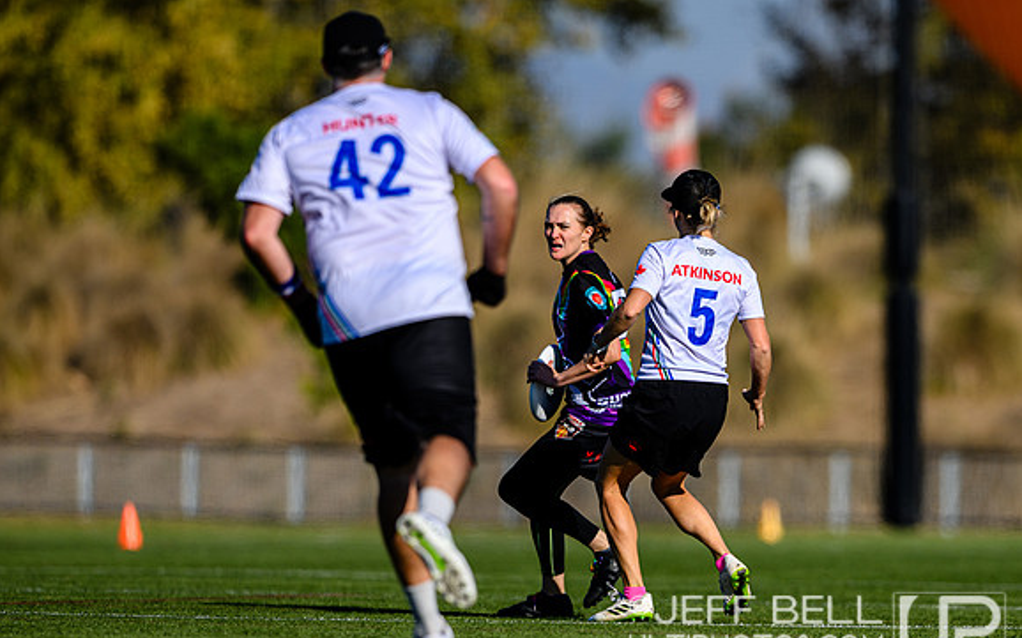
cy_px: 435
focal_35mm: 548
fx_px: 15260
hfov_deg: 3.8
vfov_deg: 2.4
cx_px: 678
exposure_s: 1/2500
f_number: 3.2
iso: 100
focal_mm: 400
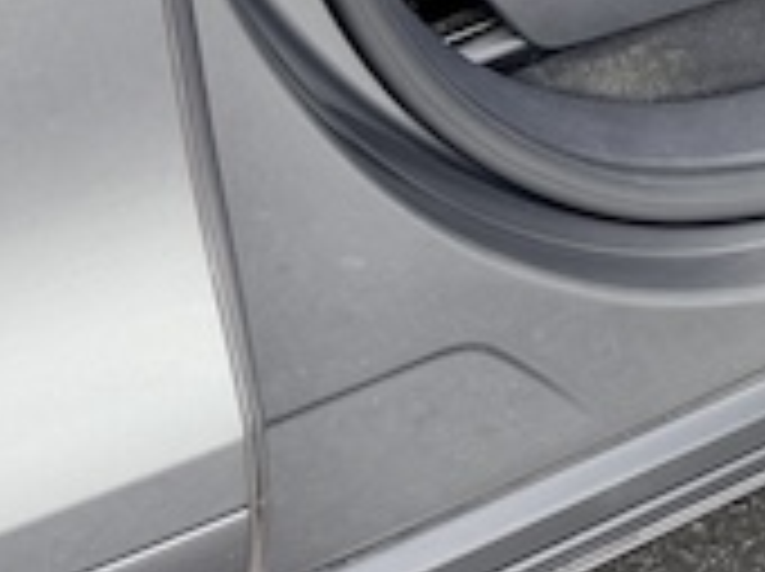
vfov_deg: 12.0
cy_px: -486
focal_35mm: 113
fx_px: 2494
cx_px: 1458
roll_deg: -1.2
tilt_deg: -18.0
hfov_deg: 14.8
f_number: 1.78
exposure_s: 1/194
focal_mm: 6.76
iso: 100
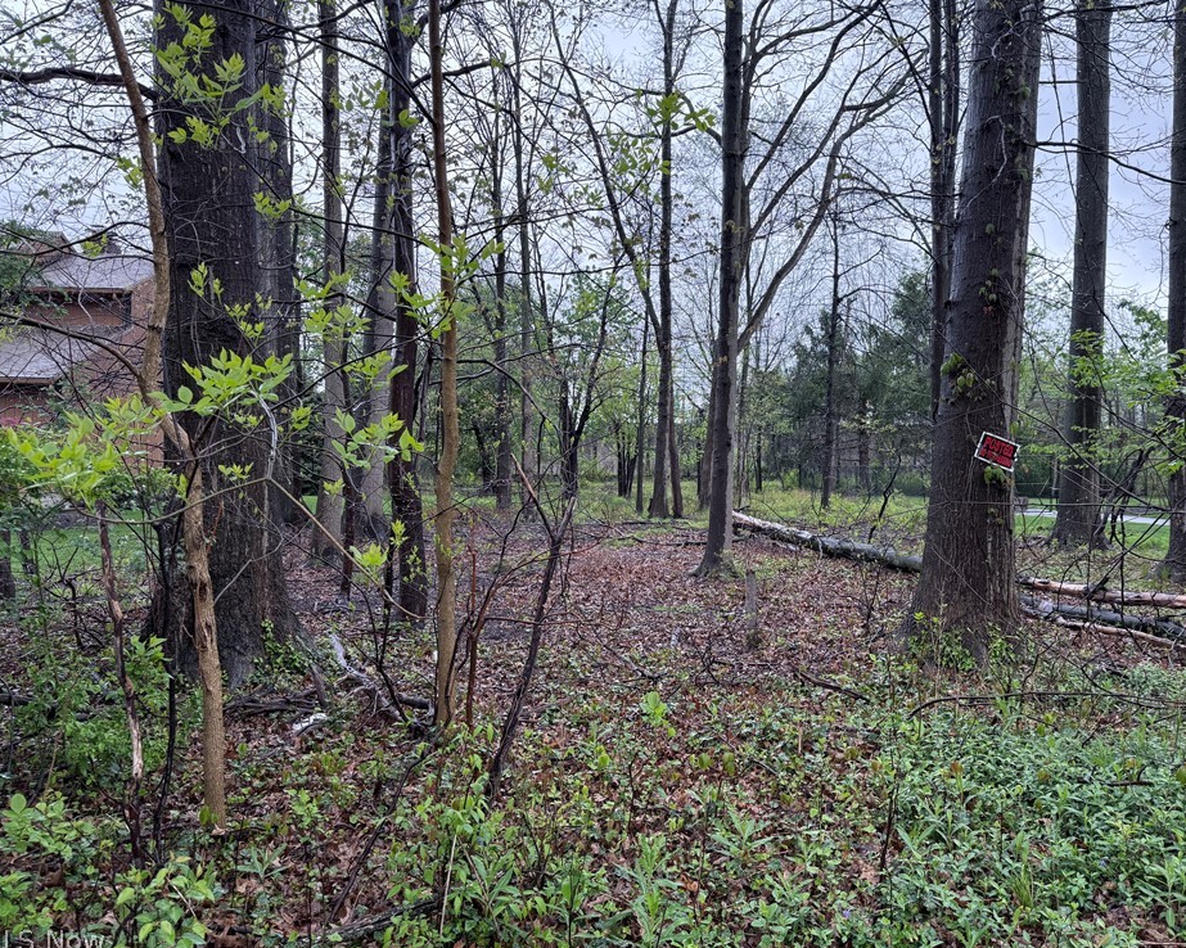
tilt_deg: +0.3
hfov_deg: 66.0
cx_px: 630
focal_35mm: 26
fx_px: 912
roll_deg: +0.2
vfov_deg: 54.9
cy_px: 469
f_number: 1.78
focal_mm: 6.76
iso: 100
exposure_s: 1/326
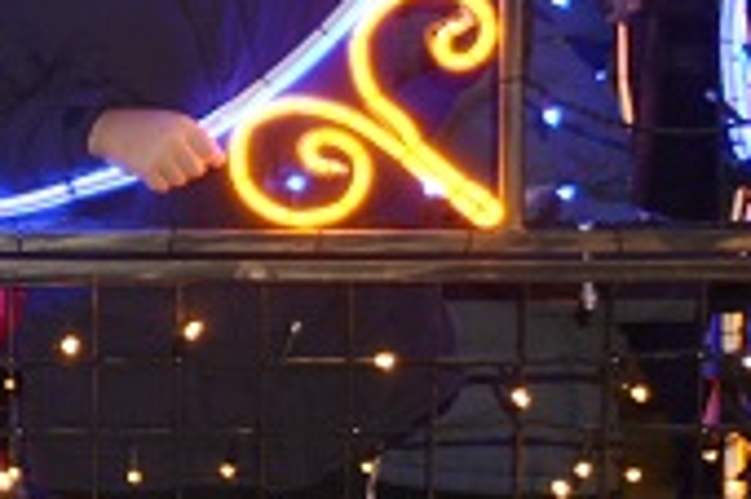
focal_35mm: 161
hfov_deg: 11.9
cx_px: -557
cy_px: -71
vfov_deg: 8.4
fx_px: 3355
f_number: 4.2
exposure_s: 1/60
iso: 450
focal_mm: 30
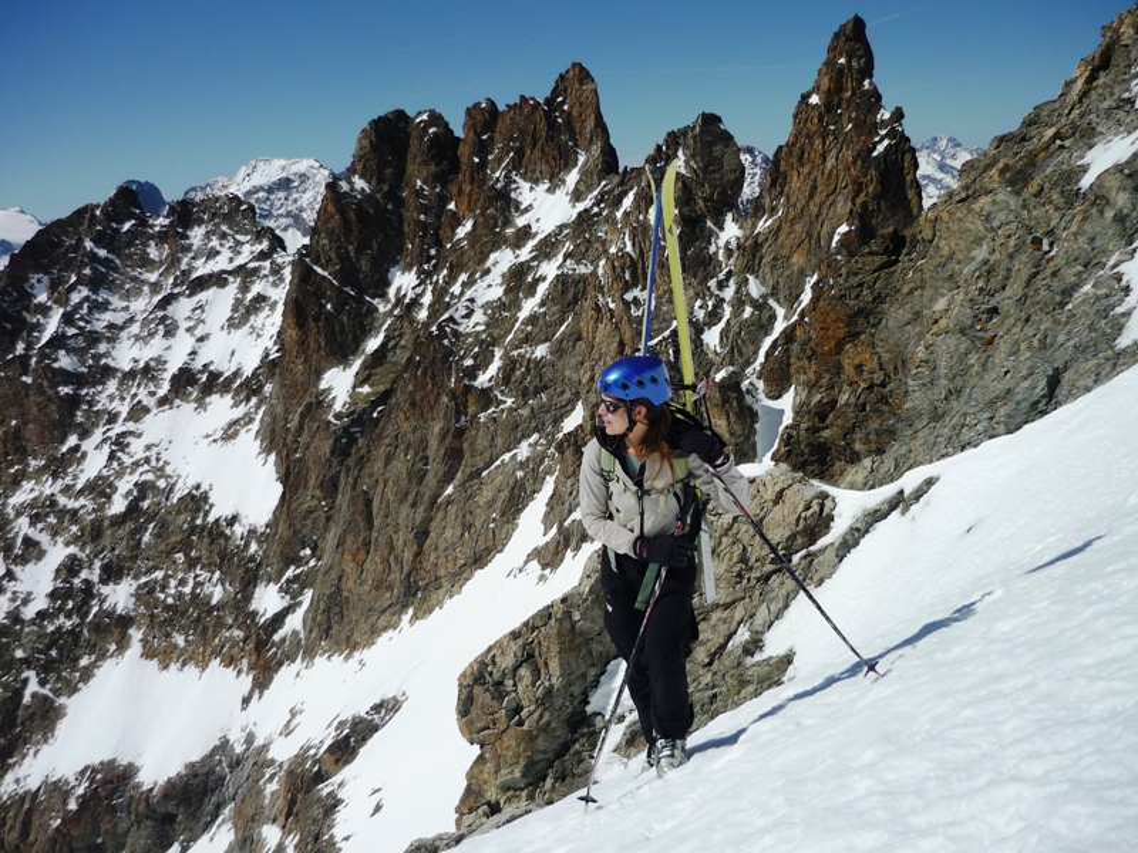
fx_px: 1085
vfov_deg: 42.9
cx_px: 569
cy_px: 426
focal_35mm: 33
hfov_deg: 55.4
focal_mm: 5.5
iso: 100
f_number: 8
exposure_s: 1/640
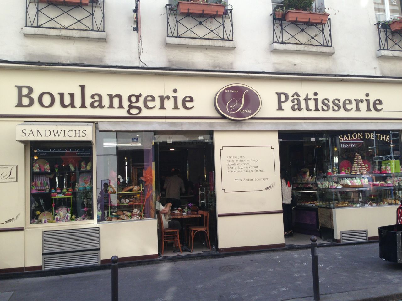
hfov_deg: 55.4
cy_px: 150
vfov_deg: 42.9
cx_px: 201
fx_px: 383
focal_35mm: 33
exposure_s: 1/311
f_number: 2.4
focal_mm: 4.12
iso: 50
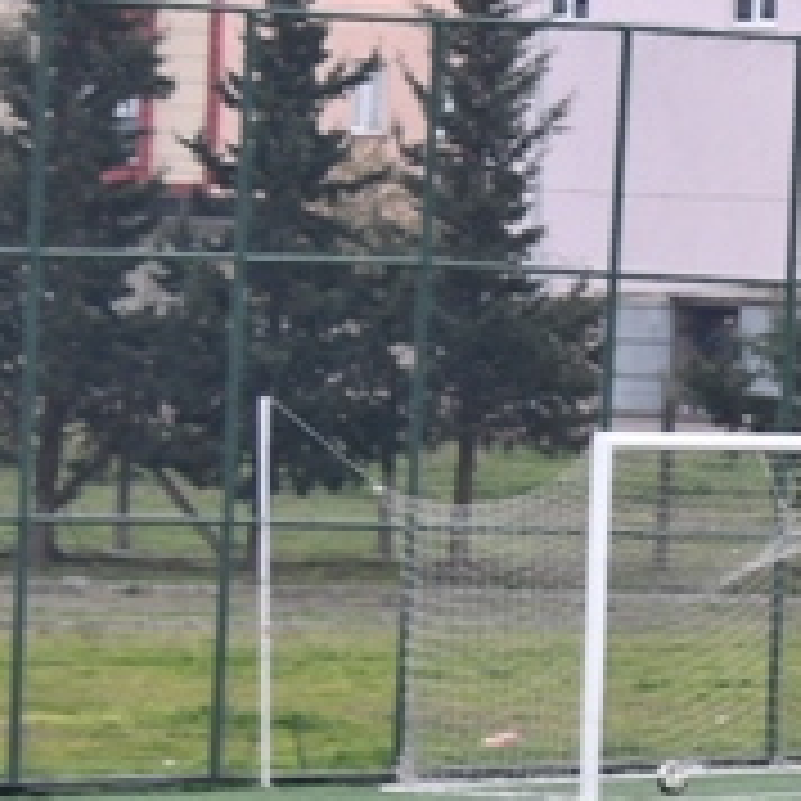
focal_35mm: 388
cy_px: 592
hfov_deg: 4.5
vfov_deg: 4.5
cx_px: 1377
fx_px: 10158
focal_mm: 85
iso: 720
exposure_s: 1/250
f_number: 4.5
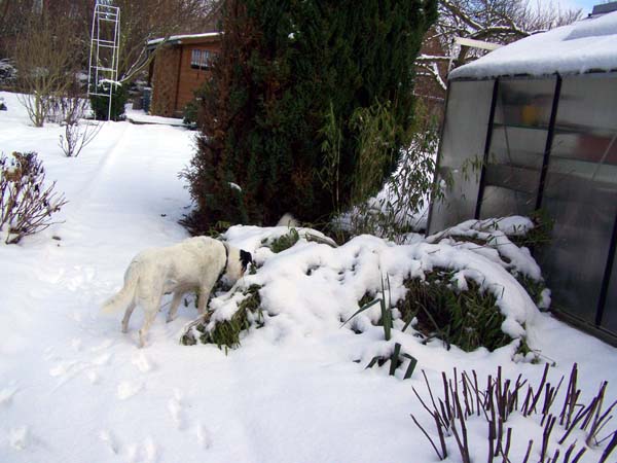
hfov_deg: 49.0
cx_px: 308
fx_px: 677
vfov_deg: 37.7
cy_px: 232
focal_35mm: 38
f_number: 4
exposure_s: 1/1250
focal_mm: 6.3
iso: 160
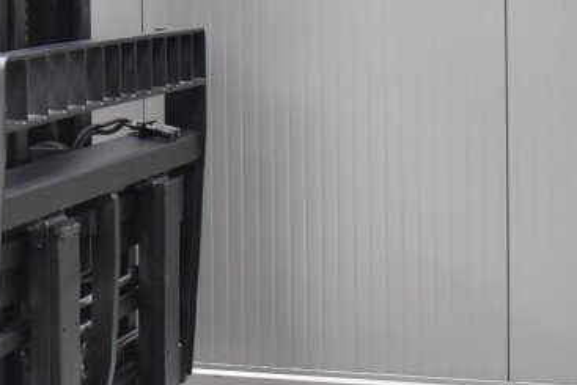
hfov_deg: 15.6
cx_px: -239
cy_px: -2
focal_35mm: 123
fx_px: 1966
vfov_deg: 11.1
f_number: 4
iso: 1600
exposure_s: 1/30
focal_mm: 25
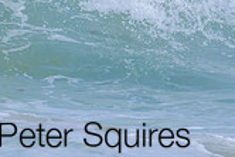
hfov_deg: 0.8
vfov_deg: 0.5
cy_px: -106
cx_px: 65
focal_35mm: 2644
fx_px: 17274
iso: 720
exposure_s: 1/2000
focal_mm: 560
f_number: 11
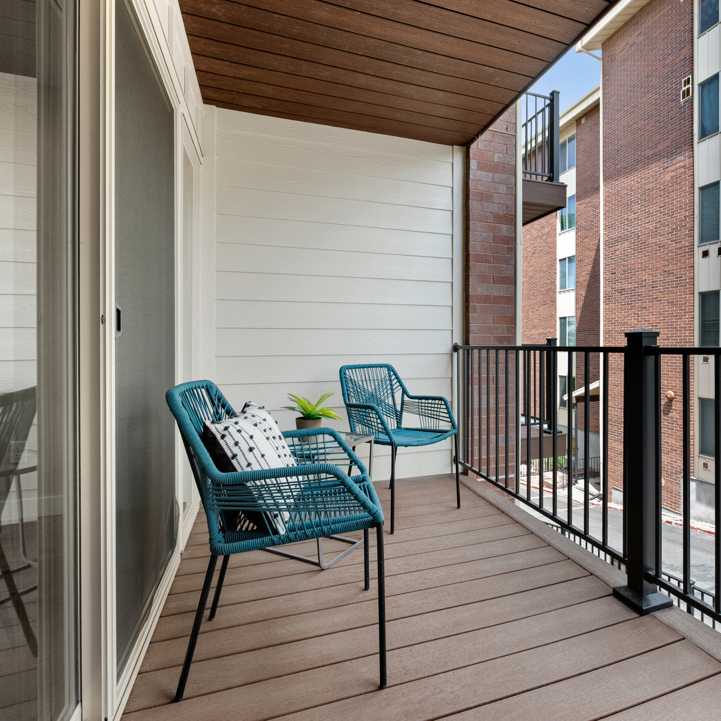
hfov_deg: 79.9
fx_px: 424
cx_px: 428
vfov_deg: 80.7
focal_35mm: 18
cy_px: 362
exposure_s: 1/160
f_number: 7.1
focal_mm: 14
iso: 500
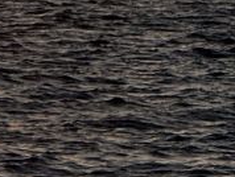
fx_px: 3664
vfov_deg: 2.8
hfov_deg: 3.6
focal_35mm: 539
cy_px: -182
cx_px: -230
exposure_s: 1/903
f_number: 2.8
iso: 50
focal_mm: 15.66
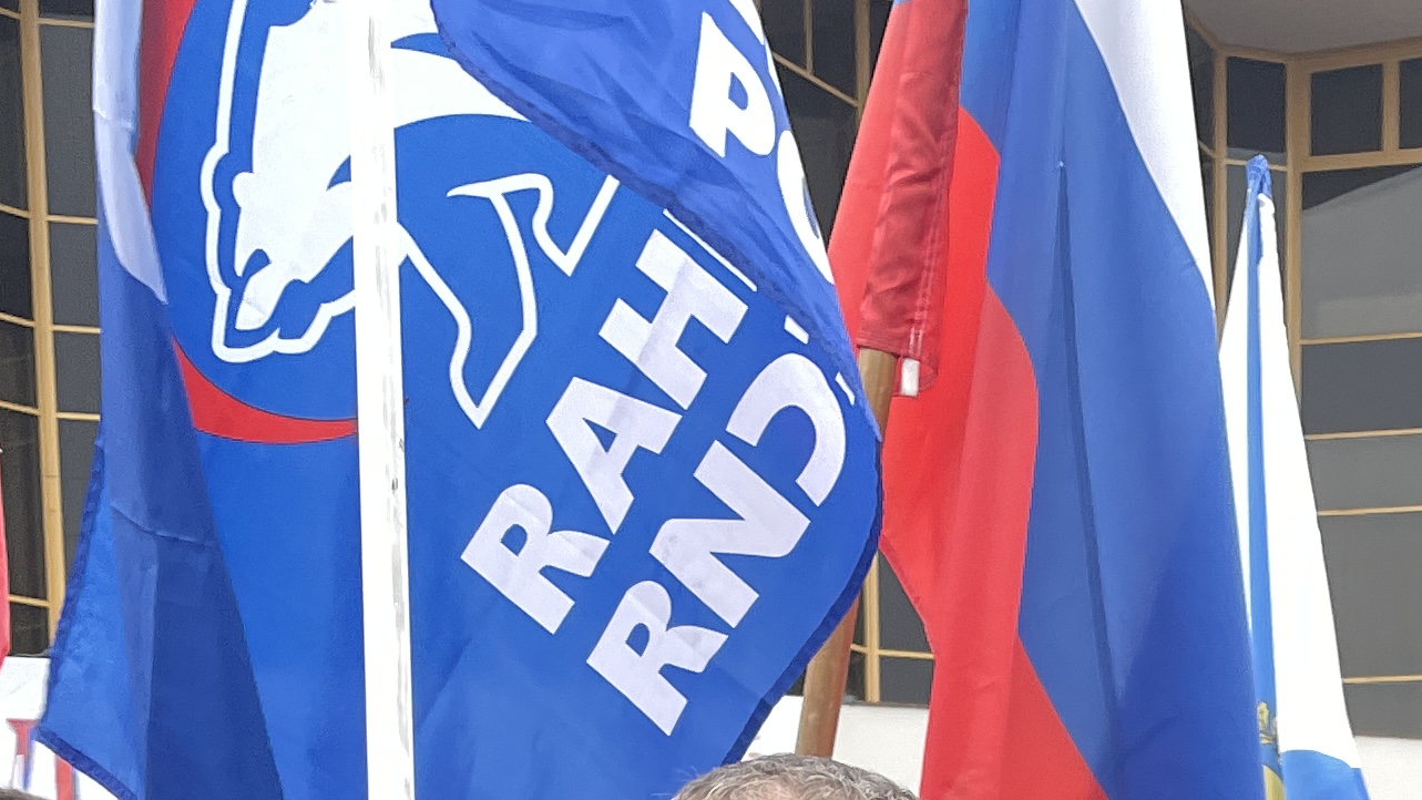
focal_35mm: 89
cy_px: 1659
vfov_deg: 12.0
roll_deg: +0.2
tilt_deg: -8.1
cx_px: 1198
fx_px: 3356
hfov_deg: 23.5
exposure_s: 1/121
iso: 64
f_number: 1.6
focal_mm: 4.2
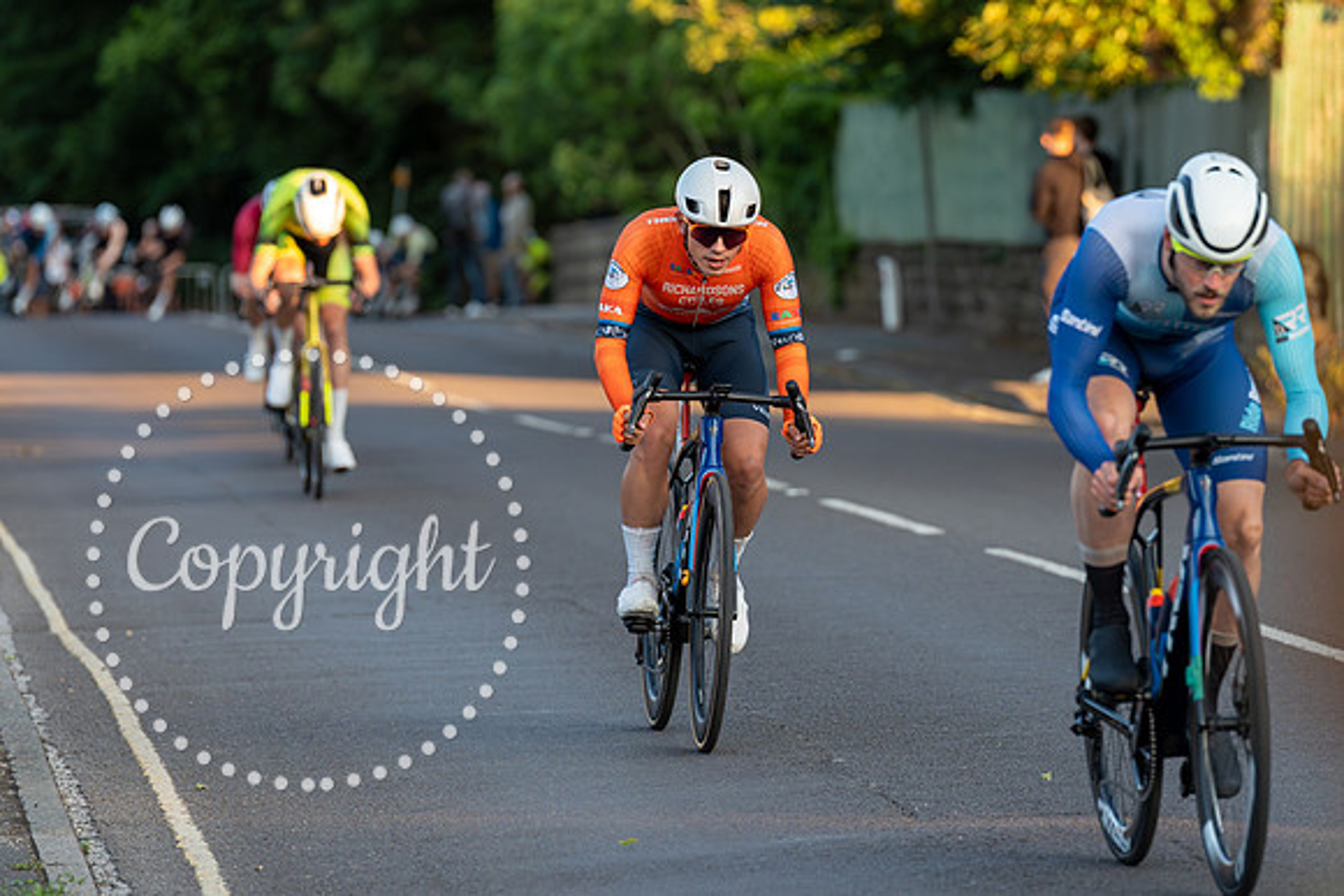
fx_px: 9974
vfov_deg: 5.1
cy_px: 357
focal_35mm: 267
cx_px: 890
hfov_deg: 7.7
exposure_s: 1/800
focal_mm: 200
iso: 1000
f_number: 4
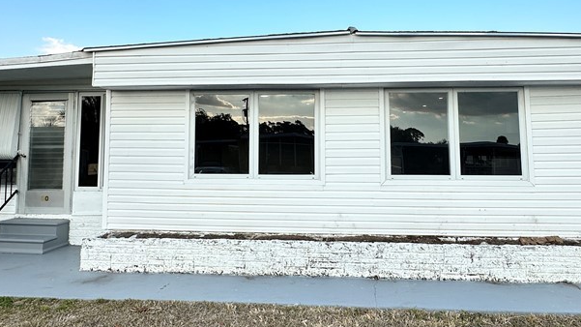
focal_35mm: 26
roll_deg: -0.1
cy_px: 121
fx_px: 401
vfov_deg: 44.0
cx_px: 301
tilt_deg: +4.8
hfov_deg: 71.9
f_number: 2.2
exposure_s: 1/633
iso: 40
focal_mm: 2.22
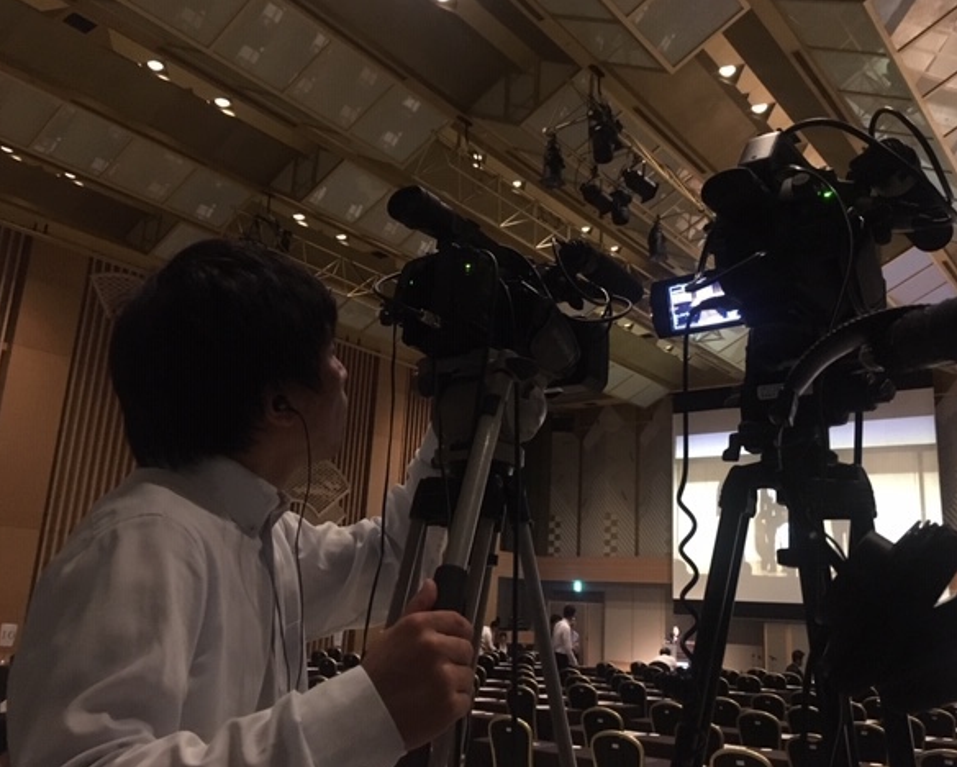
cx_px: 513
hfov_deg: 57.1
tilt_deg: +15.1
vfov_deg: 47.2
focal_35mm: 31
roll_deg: -2.5
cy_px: 380
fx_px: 879
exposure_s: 1/15
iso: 320
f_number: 2.2
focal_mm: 4.15
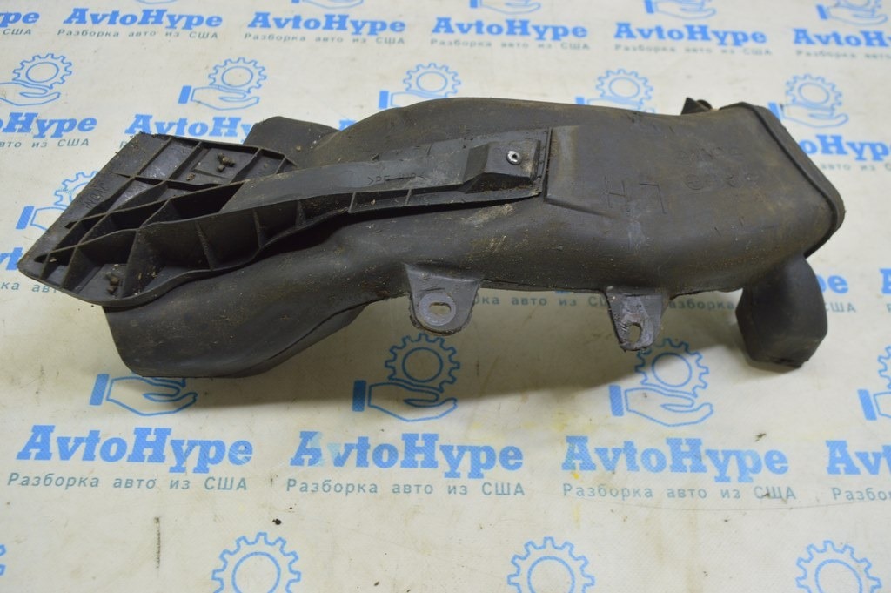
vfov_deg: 39.9
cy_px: 296
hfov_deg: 57.3
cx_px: 446
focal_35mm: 33
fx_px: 816
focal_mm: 22
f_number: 5.6
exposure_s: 1/20
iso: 400
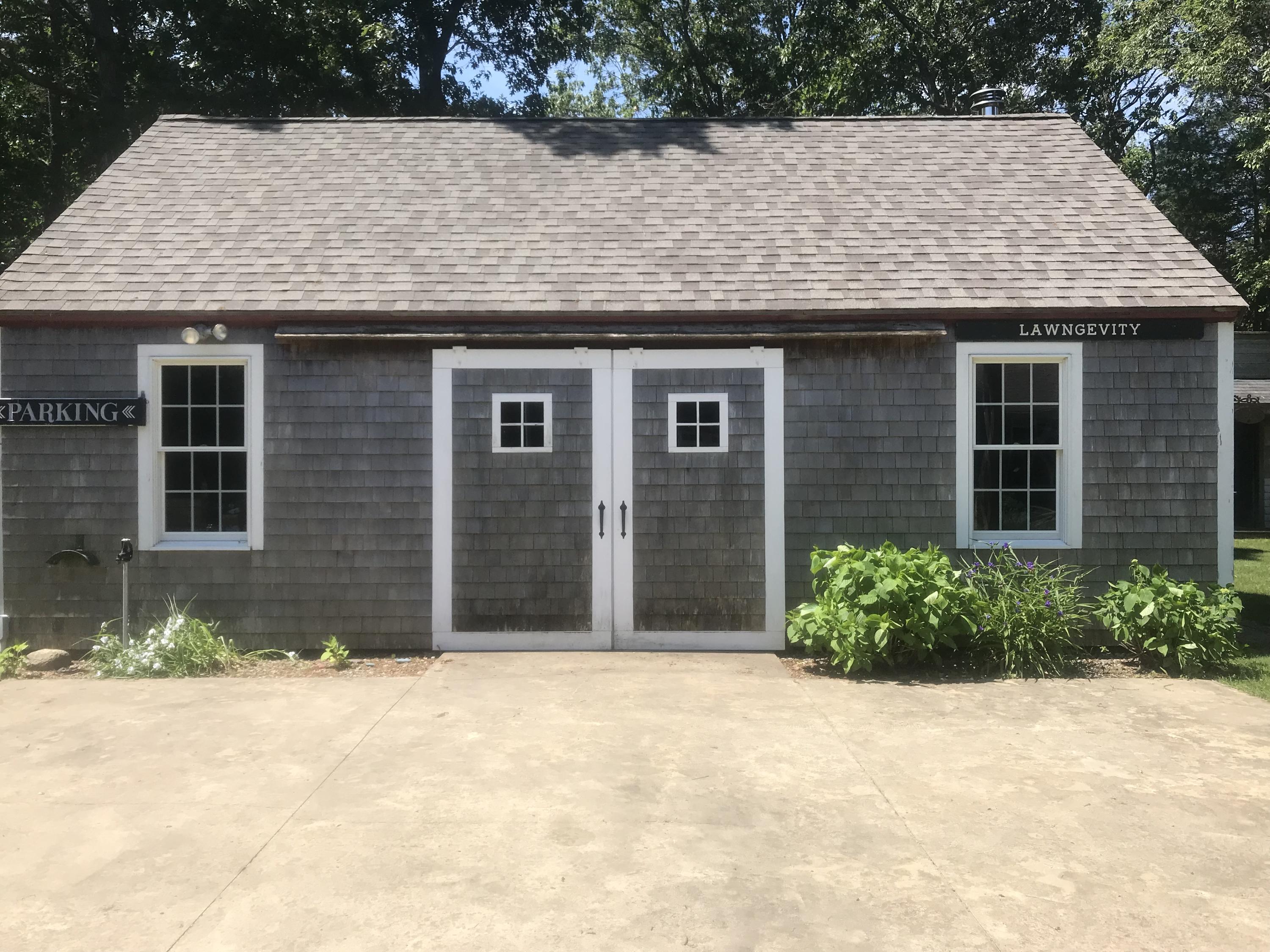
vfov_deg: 49.7
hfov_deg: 63.4
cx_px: 635
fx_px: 1027
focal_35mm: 28
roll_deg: -0.2
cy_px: 476
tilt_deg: +0.4
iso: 20
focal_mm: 3.99
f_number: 1.8
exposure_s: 1/1808
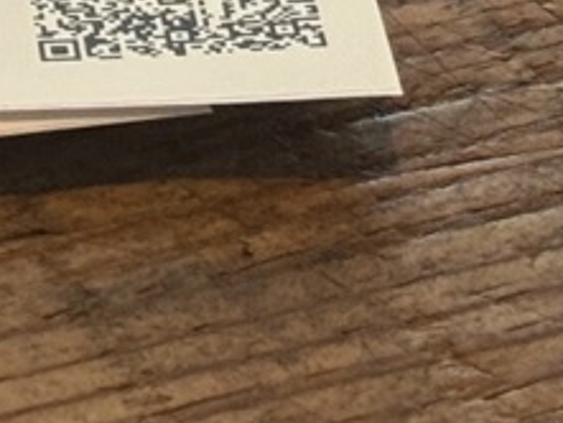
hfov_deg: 5.5
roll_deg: +0.8
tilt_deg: -31.5
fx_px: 5663
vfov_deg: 4.2
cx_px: -729
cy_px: -489
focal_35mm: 348
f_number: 1.78
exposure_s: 1/120
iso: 80
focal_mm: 6.76
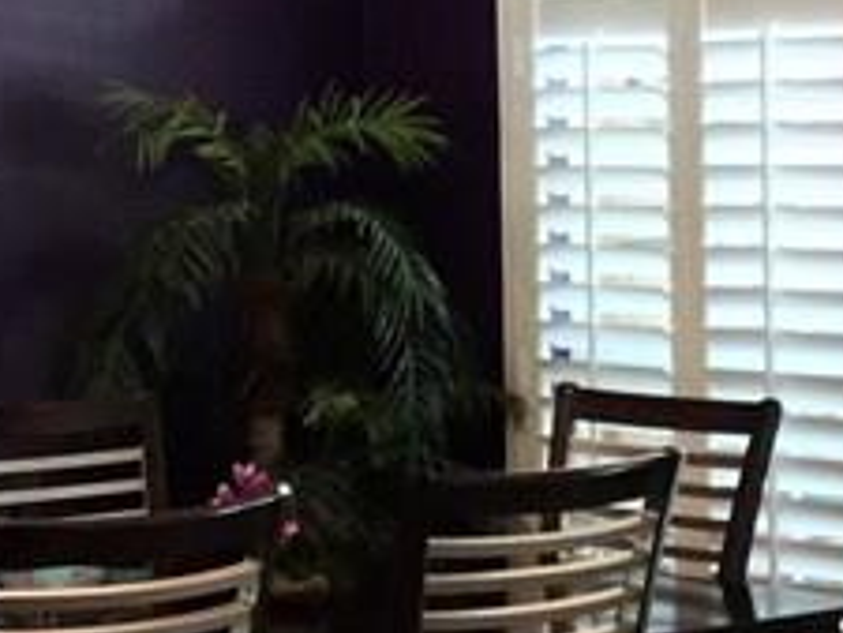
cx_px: 34
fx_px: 3436
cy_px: 281
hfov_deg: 13.8
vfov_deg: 10.5
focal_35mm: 141
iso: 200
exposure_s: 1/30
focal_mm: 3.3
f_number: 2.4
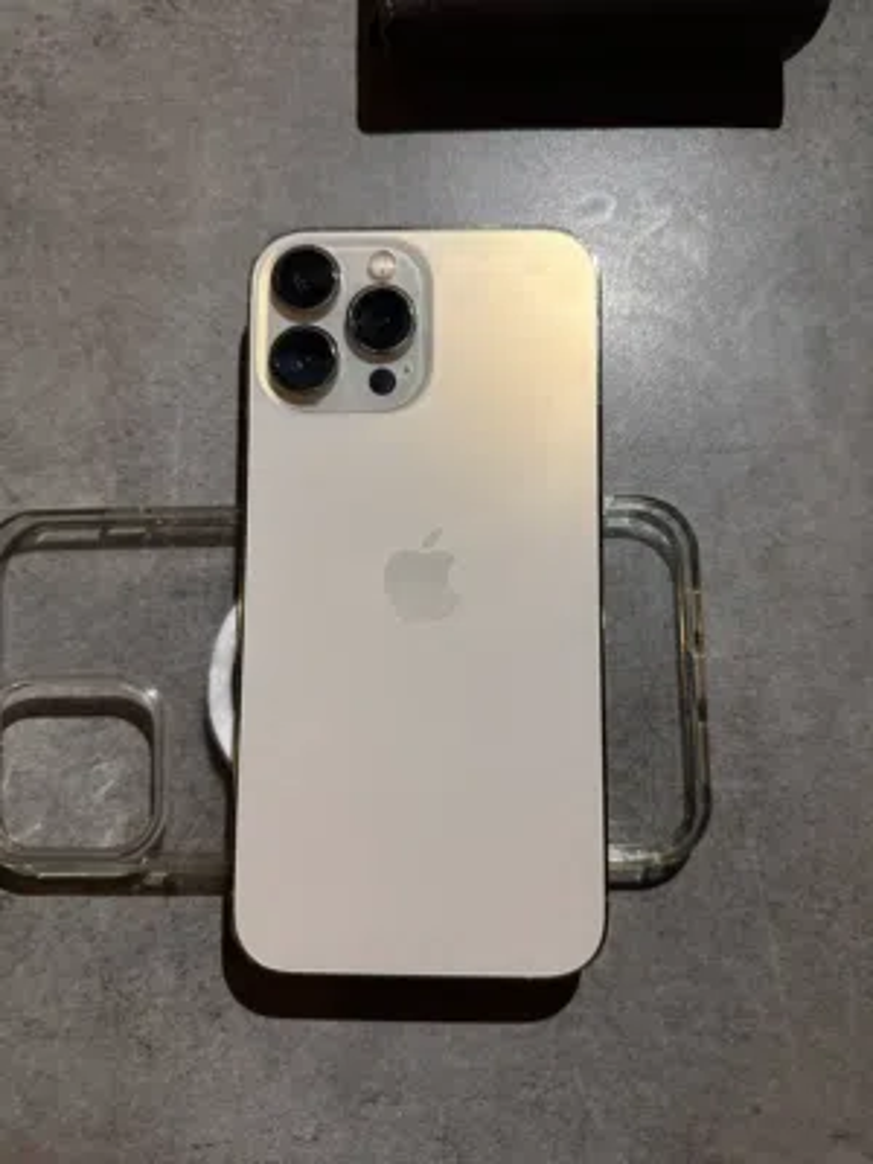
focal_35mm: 24
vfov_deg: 71.6
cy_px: 582
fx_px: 807
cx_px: 436
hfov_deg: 56.8
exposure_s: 1/50
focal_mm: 6.86
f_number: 1.78
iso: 500
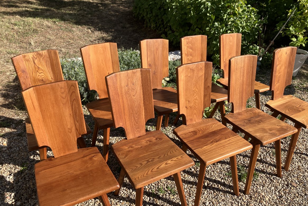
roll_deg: -4.1
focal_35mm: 30
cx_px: 150
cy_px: 113
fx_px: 257
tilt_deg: -30.2
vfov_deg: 43.6
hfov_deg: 61.9
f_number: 1.8
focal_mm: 3.99
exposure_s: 1/1043
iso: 32
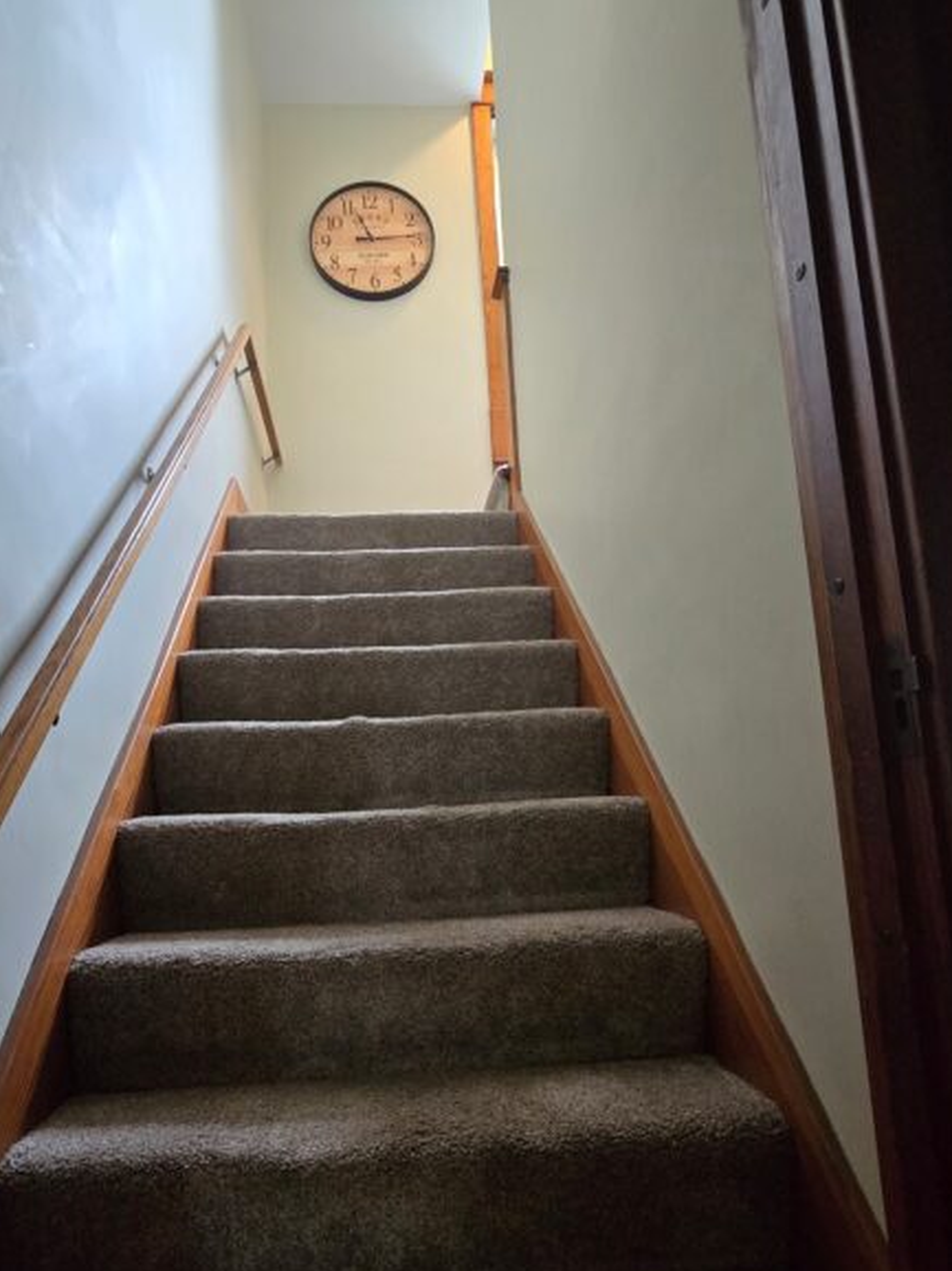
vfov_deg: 87.1
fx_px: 661
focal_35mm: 18
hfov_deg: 71.2
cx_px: 411
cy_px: 737
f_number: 2.2
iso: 800
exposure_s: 1/60
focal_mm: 2.2
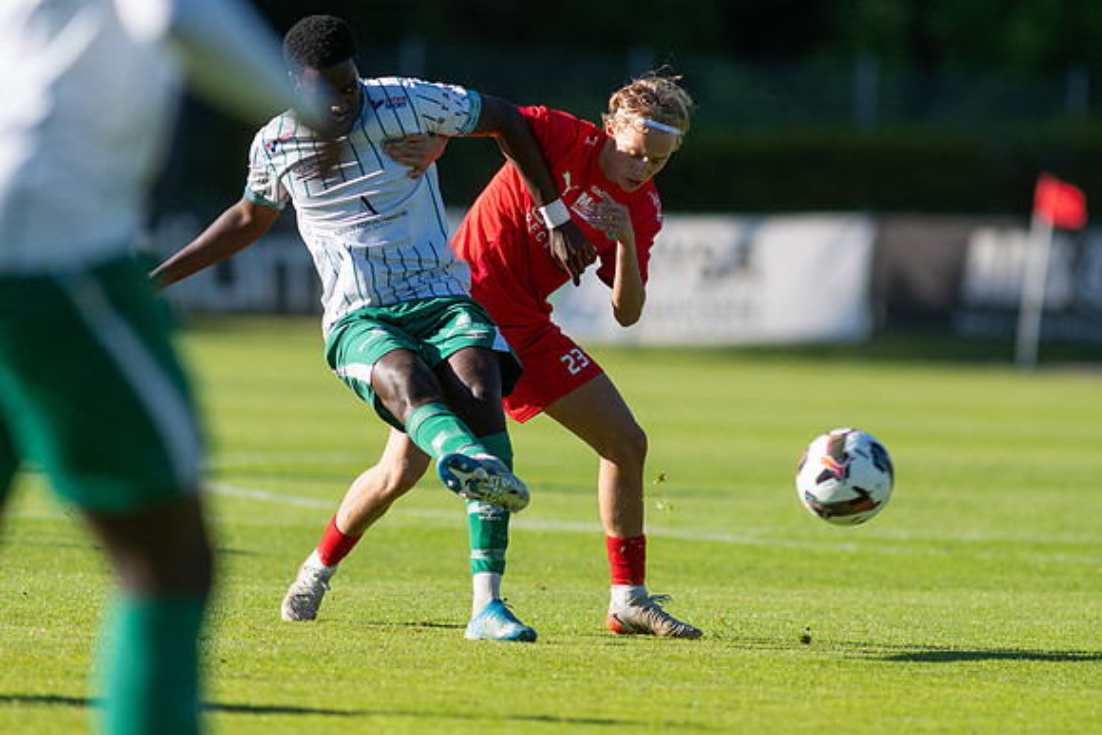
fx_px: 13778
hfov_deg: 4.6
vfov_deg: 3.1
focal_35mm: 450
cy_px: 368
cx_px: 551
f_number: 3.2
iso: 125
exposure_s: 1/1600
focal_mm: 300
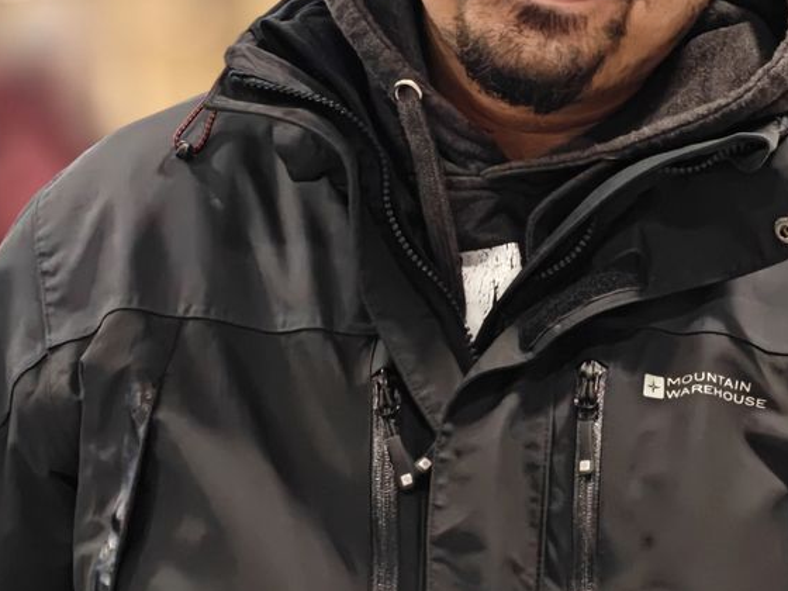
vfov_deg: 8.9
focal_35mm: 167
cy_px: 68
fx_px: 3802
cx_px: 502
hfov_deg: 11.8
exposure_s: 1/60
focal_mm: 13.85
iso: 1600
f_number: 1.4
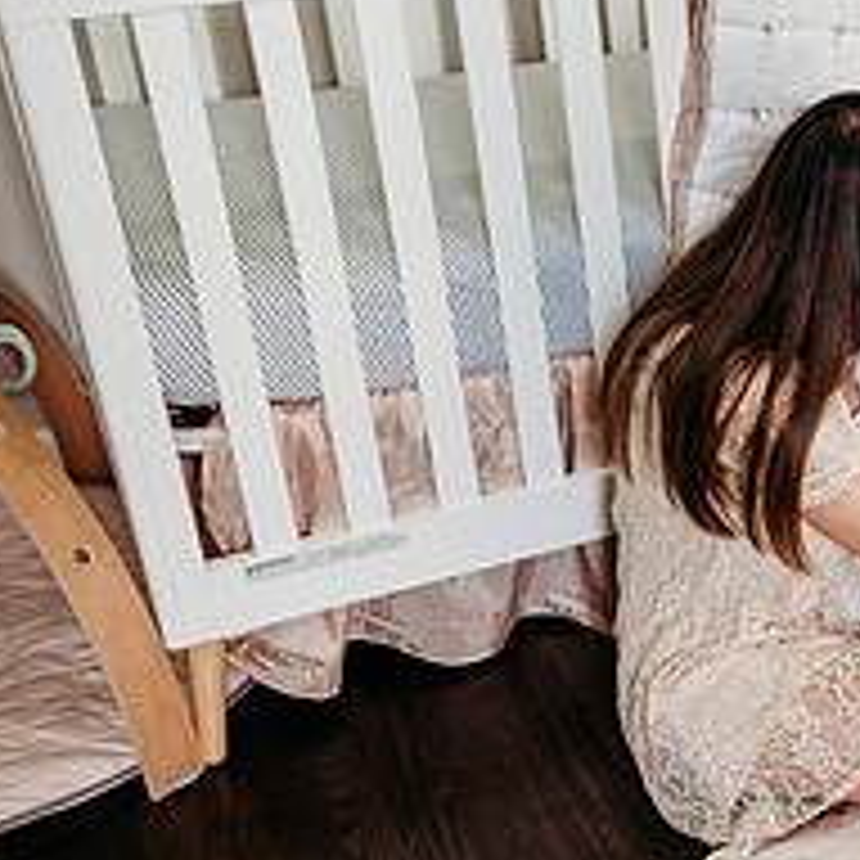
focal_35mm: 62
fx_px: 1743
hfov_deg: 24.8
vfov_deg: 27.7
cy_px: 475
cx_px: 1054
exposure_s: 1/200
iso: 1600
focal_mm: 24
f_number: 2.5
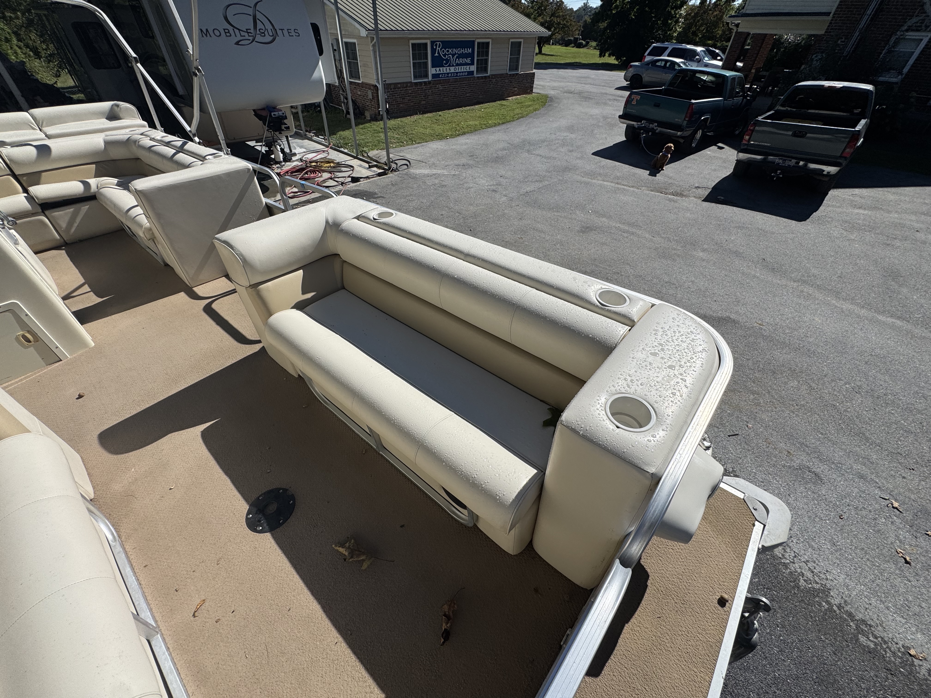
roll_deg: -2.1
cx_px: 466
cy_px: 349
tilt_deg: -40.9
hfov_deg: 102.1
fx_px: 377
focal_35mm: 14
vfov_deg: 85.7
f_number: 2.2
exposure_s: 1/3906
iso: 40
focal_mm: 2.22
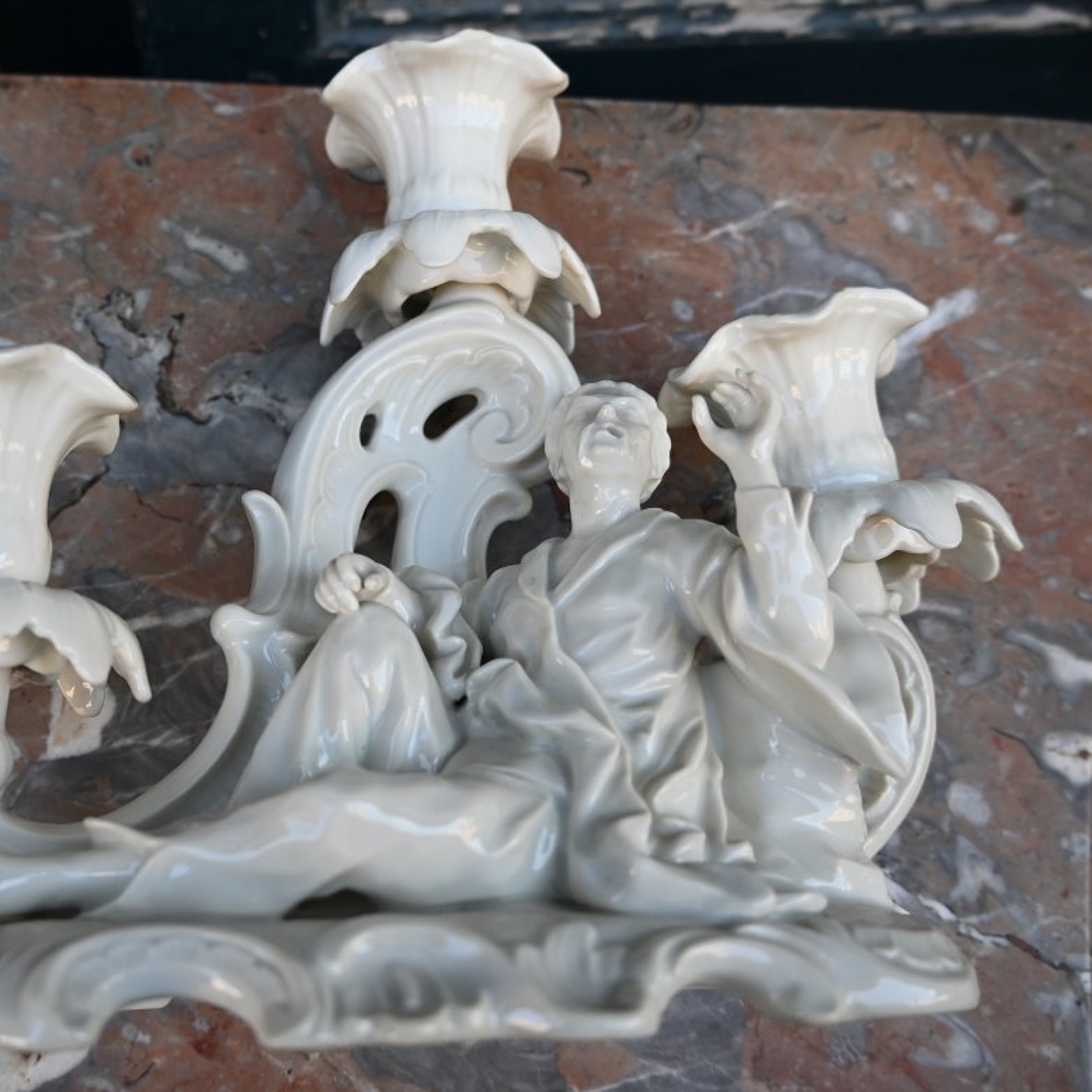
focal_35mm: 38
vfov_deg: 43.5
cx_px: 369
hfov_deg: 43.0
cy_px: 546
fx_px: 1368
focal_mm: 19.5
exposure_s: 1/250
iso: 320
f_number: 4
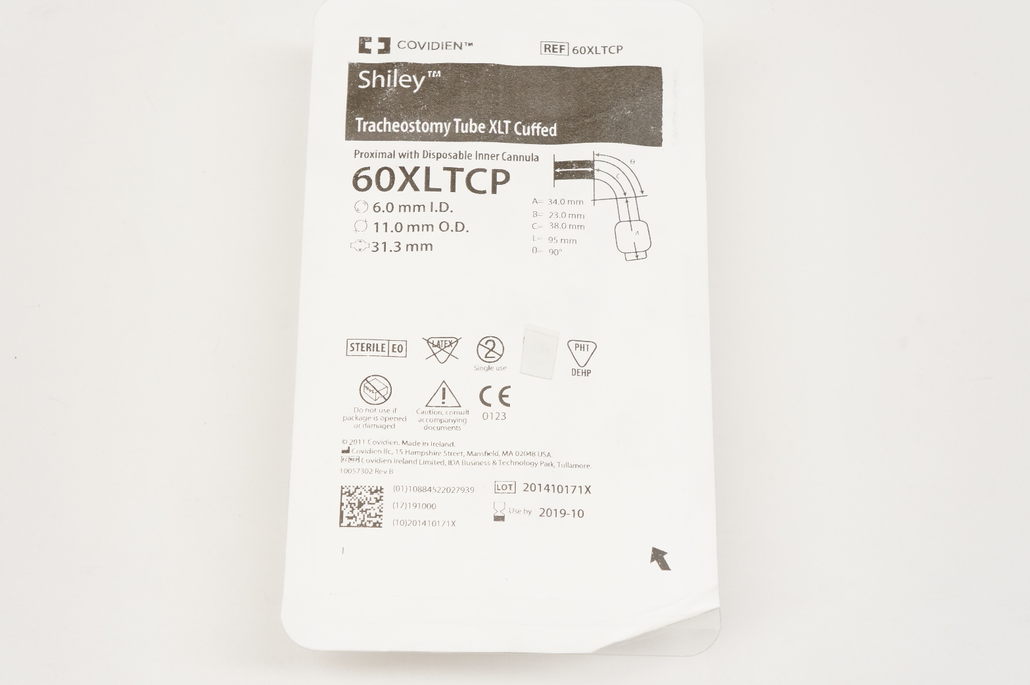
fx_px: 1400
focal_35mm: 49
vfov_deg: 27.5
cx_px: 508
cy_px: 348
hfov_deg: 40.4
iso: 800
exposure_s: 1/80
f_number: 8
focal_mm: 32
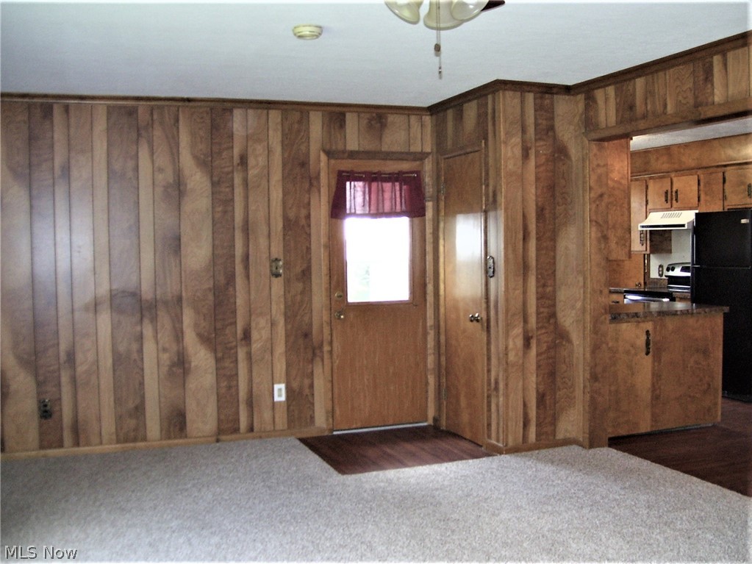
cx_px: 376
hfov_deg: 51.4
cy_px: 282
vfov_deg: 39.6
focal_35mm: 36
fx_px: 782
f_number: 2.7
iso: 160
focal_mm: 6
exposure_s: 1/60
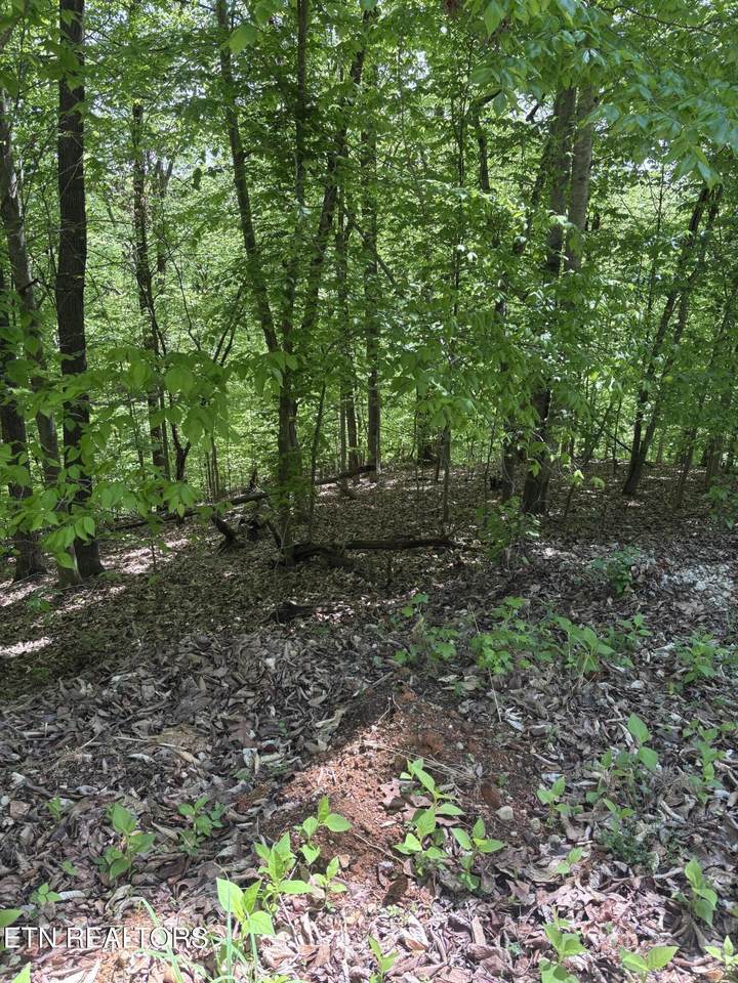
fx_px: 739
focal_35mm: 26
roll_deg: -0.3
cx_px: 369
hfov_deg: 53.1
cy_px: 492
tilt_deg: -19.6
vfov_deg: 67.3
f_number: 1.6
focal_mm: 5.96
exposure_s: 1/205
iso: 50
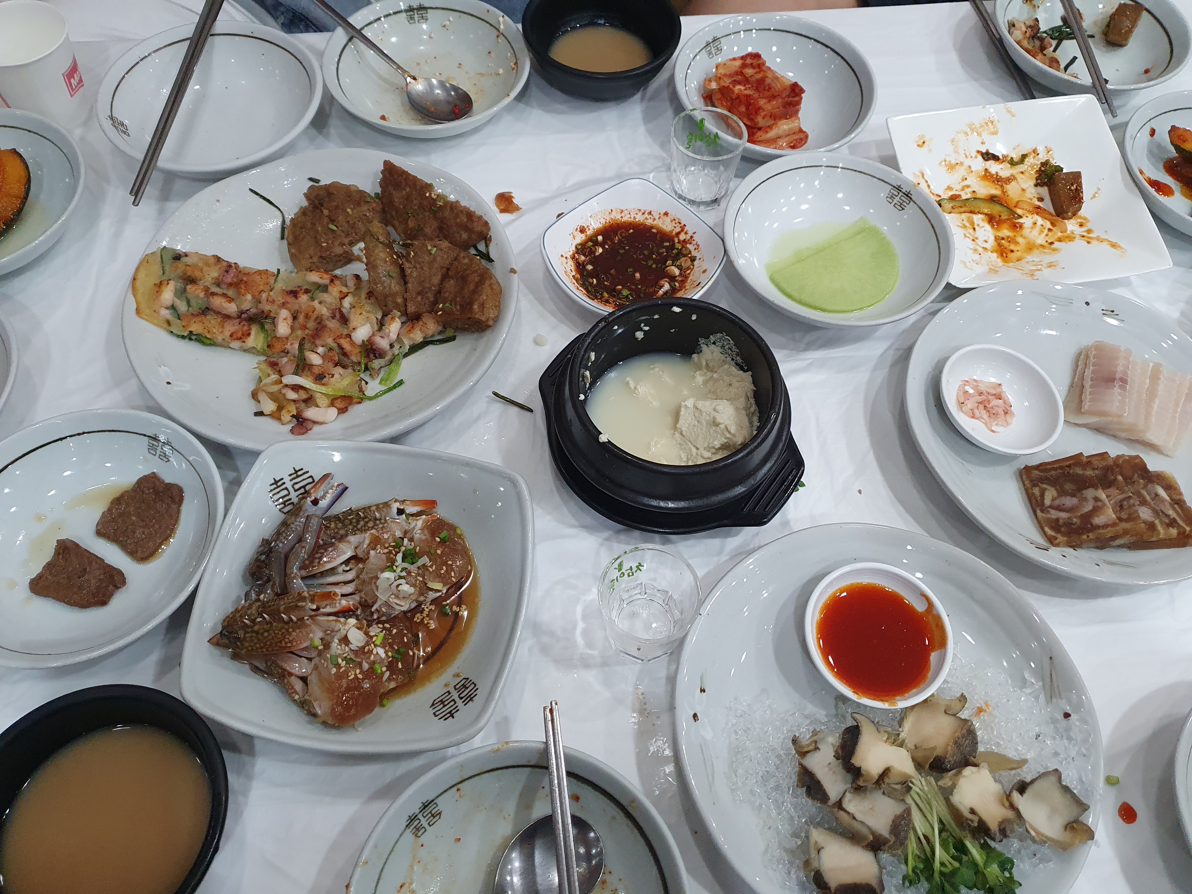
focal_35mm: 26
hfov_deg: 67.3
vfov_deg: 53.1
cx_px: 596
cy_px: 447
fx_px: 895
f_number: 1.5
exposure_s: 1/120
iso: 320
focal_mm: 4.32
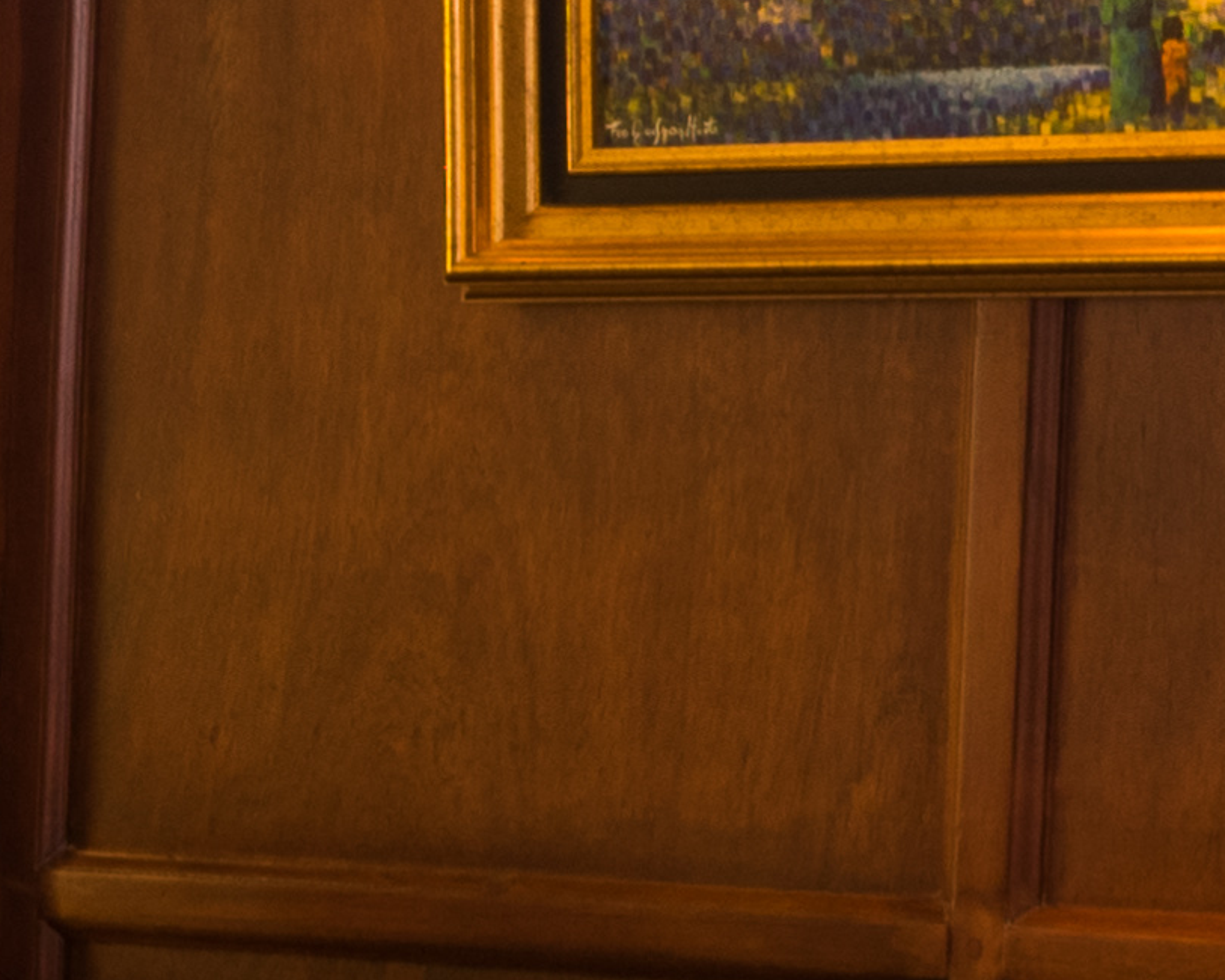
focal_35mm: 204
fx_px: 7394
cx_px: -3084
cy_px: 1358
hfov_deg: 7.6
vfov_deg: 7.5
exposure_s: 1/6
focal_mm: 24
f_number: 9
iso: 200
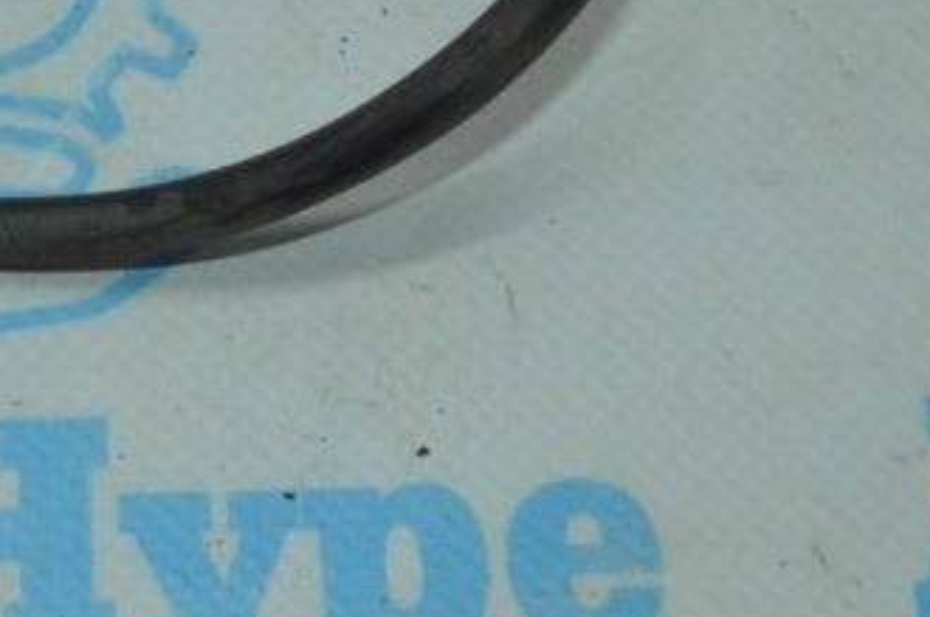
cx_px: -90
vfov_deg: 11.0
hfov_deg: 16.4
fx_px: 3121
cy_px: -185
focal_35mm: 121
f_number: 25
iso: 2200
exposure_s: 1/40
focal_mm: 26
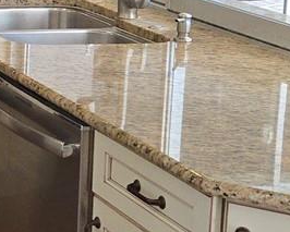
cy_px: -2
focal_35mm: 135
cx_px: -379
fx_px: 1159
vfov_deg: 11.3
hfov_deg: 11.9
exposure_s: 1/120
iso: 80
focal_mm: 5.4
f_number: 1.8
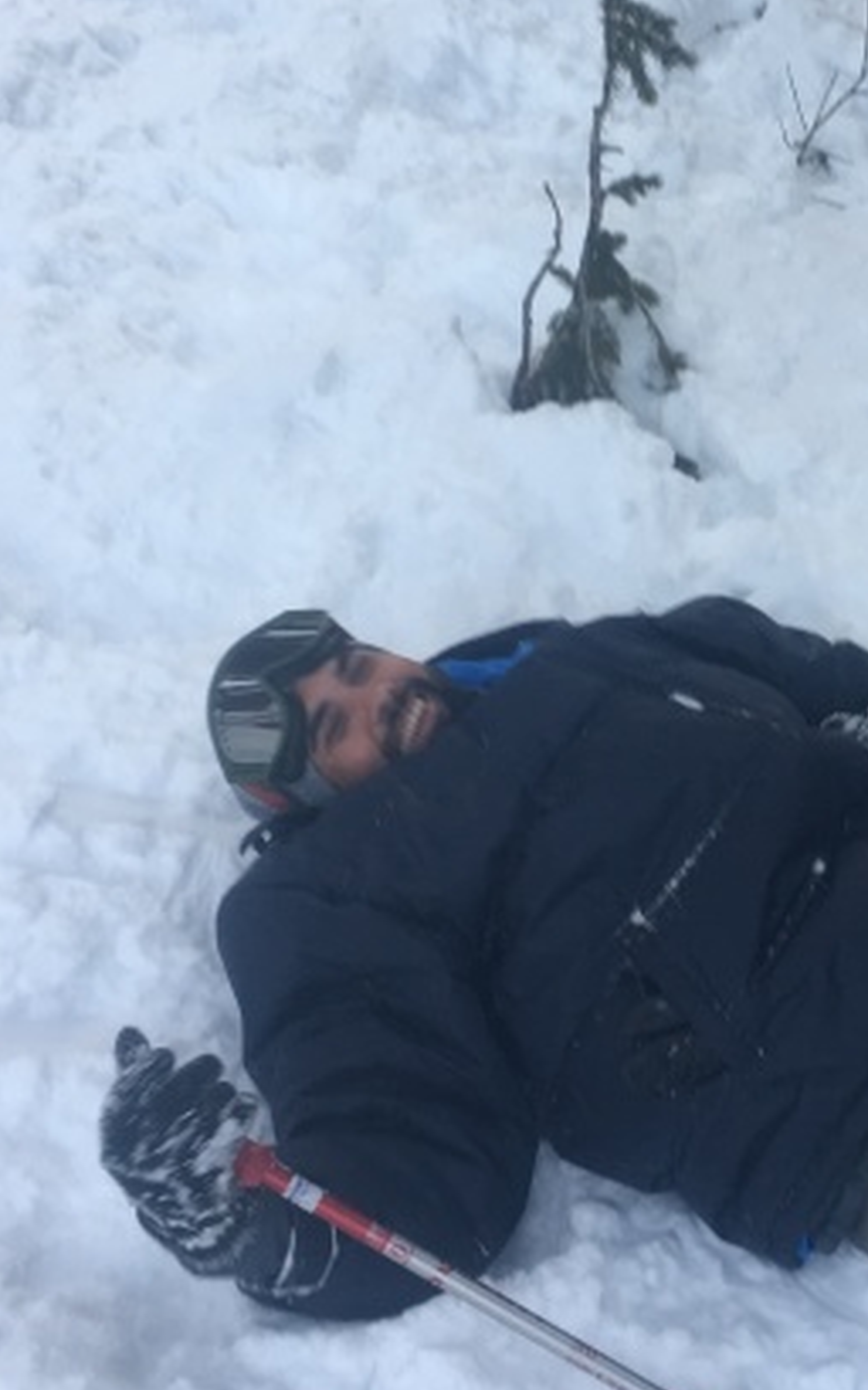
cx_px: 831
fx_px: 2273
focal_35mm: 60
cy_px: 546
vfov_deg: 33.9
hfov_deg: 21.0
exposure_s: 1/60
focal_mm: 4.15
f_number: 2.2
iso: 32
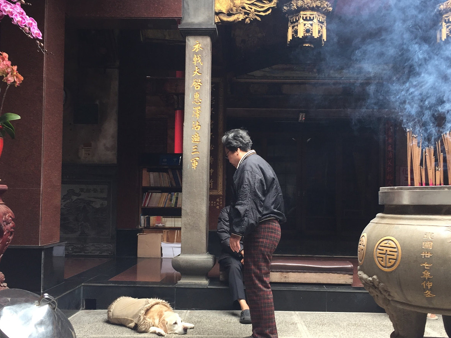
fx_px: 508
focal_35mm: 39
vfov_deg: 36.8
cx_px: 225
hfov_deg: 47.9
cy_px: 179
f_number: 2.2
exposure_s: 1/60
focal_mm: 4.15
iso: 32
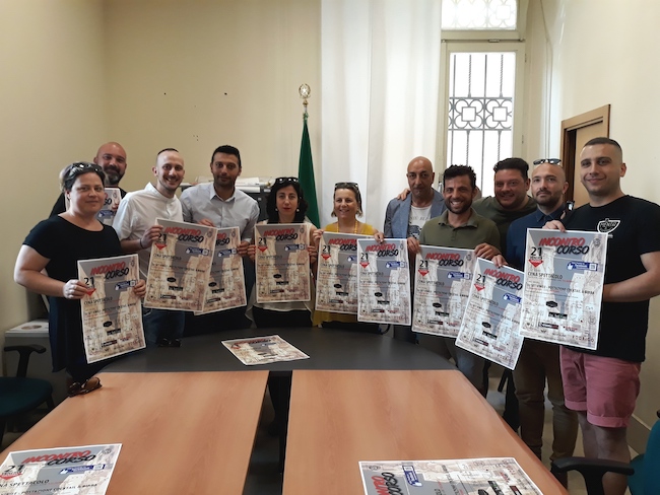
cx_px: 330
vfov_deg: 51.4
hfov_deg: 65.3
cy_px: 248
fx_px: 515
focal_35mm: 27
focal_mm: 3.71
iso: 125
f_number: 1.7
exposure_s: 1/50
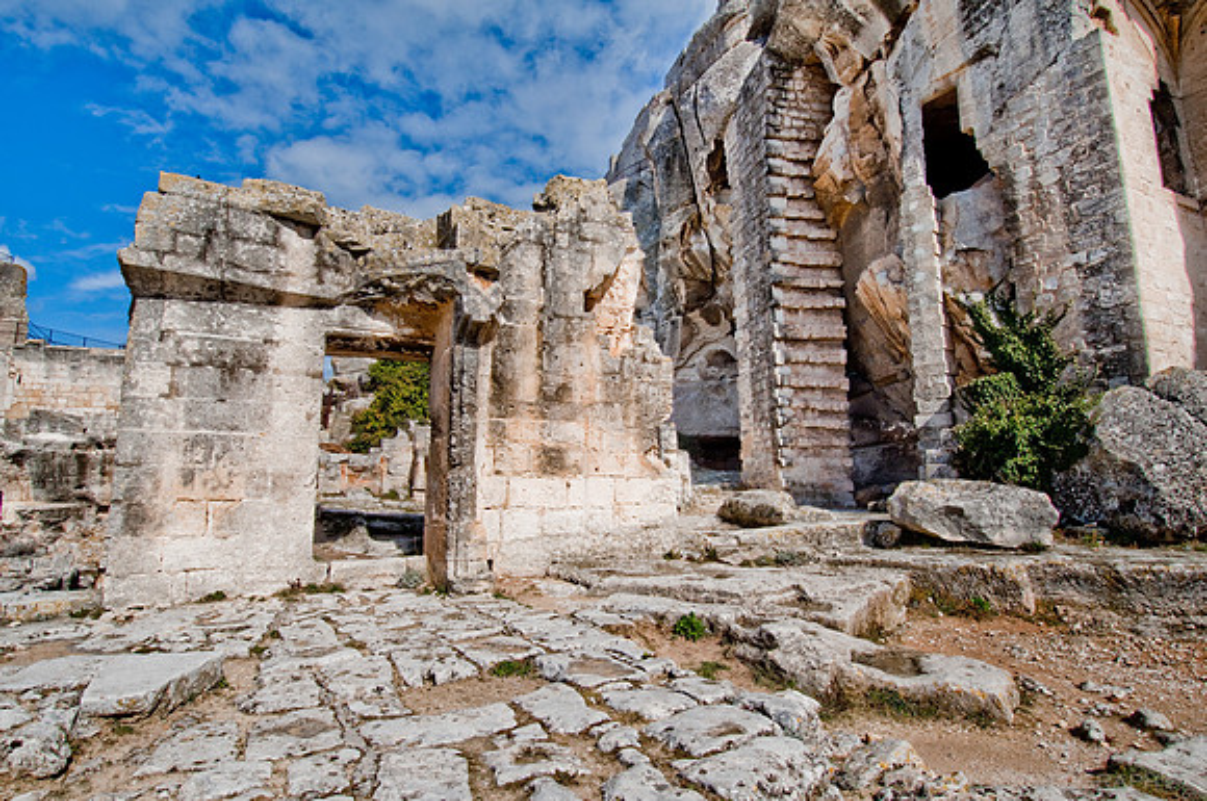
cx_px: 604
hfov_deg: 90.1
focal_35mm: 18
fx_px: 603
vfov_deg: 67.2
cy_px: 400
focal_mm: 12
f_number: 11
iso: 200
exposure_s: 1/500
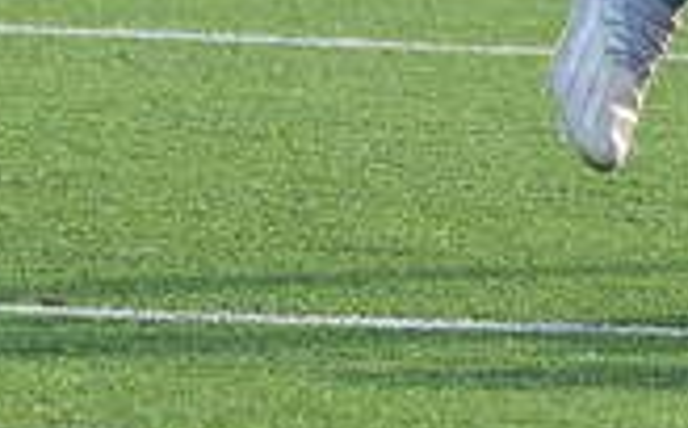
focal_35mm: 1247
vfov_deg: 1.0
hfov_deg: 1.7
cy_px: -549
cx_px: 1320
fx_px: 23350
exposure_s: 1/1250
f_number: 5.6
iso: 640
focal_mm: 244
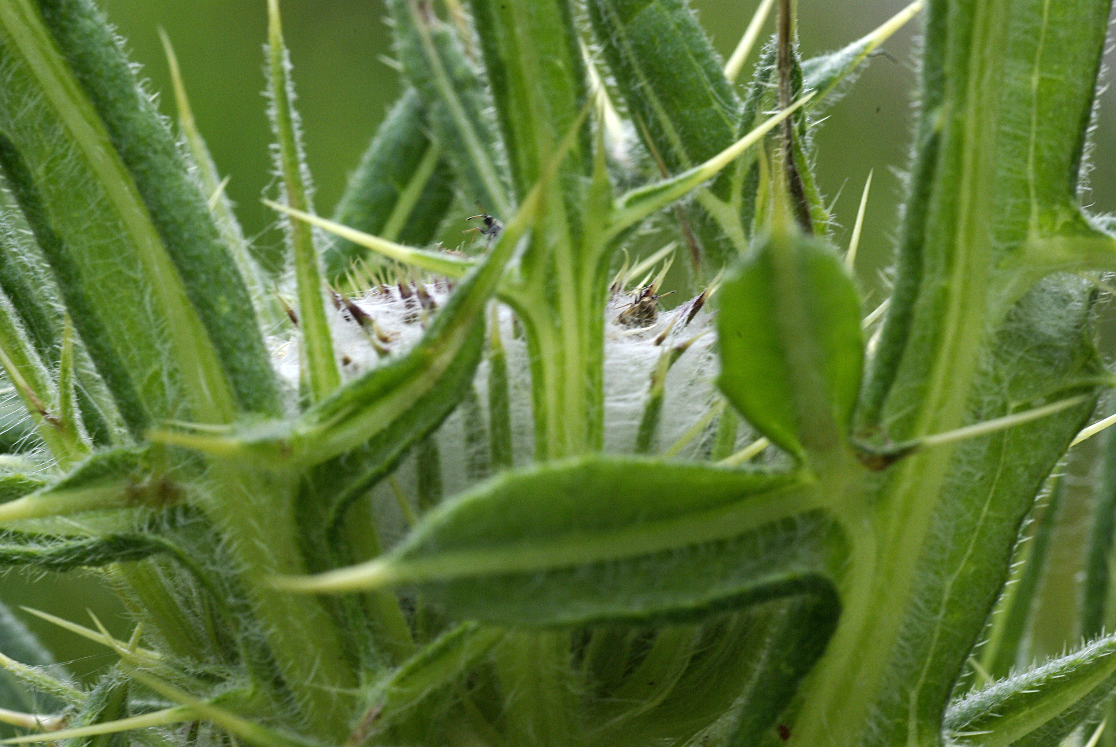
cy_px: 374
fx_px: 4190
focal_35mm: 135
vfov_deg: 10.2
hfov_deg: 15.2
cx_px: 558
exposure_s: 1/50
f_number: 14
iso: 400
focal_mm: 90
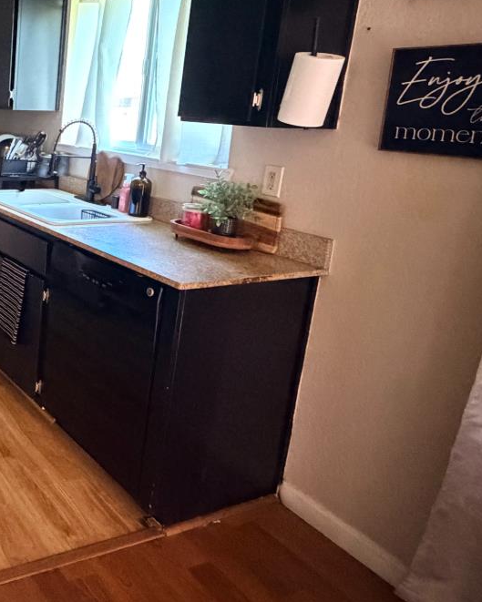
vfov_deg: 55.9
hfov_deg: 38.0
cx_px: -65
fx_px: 553
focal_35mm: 31
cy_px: 200
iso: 1250
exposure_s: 1/45
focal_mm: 2.22
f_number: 2.2
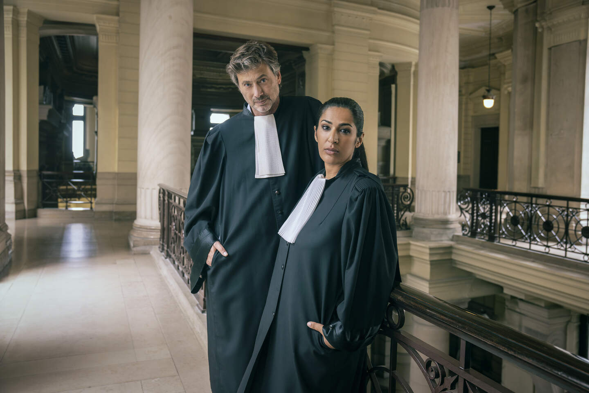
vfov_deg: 46.4
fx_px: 458
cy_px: 196
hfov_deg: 65.5
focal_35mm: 28
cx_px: 294
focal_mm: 28
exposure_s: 1/125
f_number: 4
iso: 1600
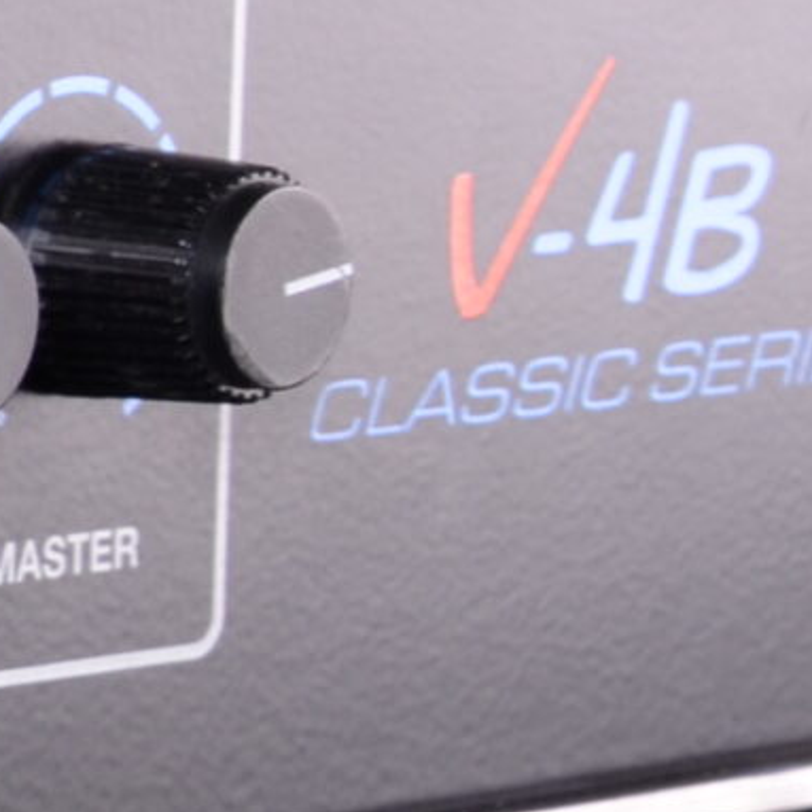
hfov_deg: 5.6
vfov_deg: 6.1
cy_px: 416
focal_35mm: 289
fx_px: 7670
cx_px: -1726
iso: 200
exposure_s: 1/200
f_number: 11
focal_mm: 34
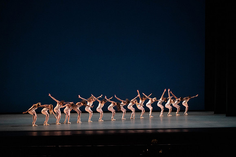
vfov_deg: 13.7
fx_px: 656
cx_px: 118
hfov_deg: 20.4
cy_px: 78
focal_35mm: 100
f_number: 6.3
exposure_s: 1/400
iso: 5000
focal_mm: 100
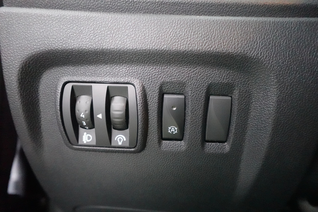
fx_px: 177
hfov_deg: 84.0
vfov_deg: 61.9
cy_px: 106
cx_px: 159
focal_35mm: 20
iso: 6400
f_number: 2
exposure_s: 1/40
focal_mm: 7.6
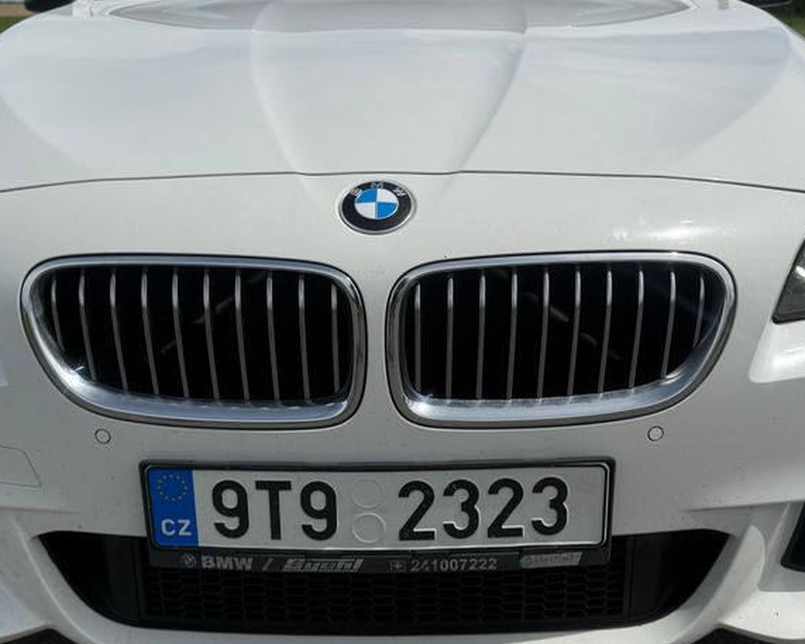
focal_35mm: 42
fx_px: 1001
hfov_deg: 43.8
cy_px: 269
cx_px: 398
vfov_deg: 35.6
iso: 80
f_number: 1.78
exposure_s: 1/10309
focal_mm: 6.76
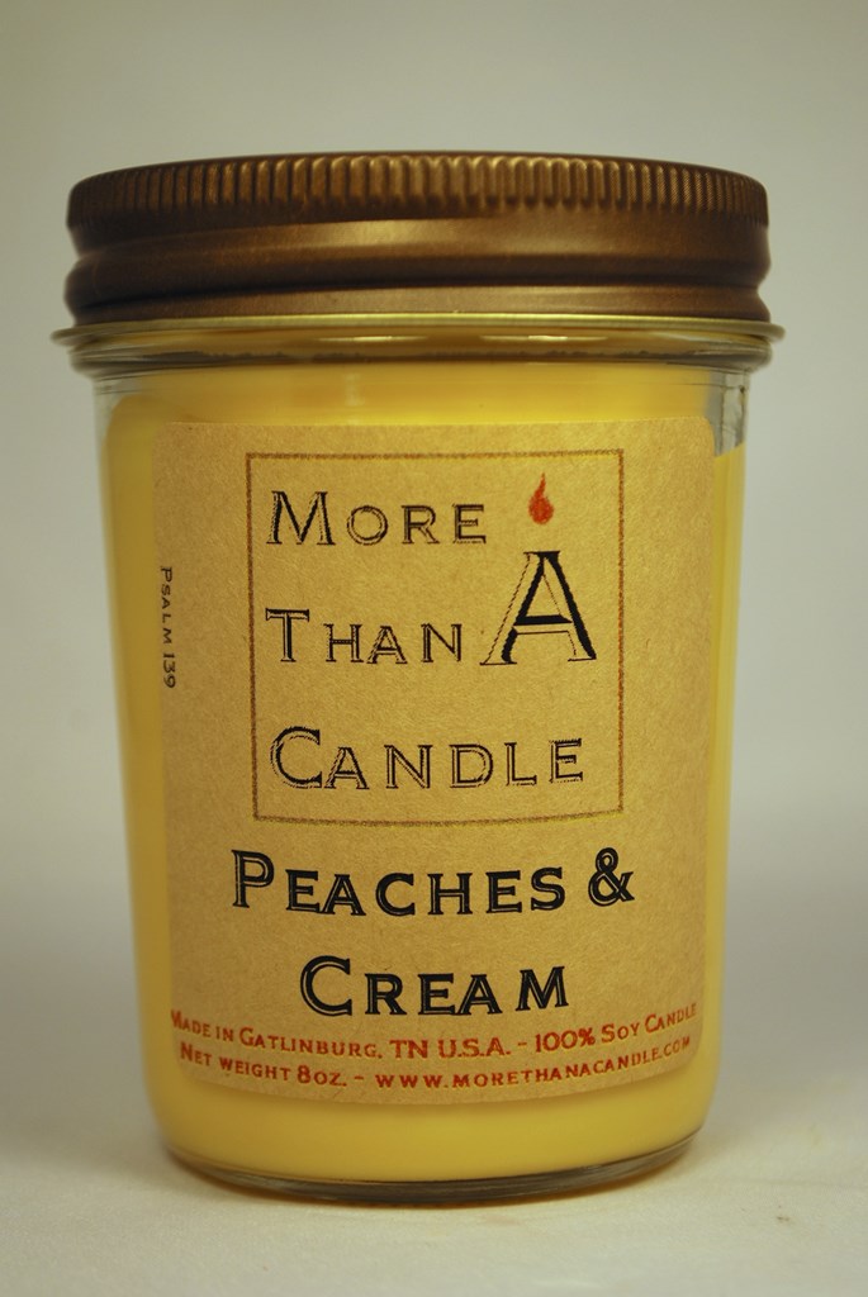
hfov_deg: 16.6
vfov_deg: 24.6
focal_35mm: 82
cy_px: 648
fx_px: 2976
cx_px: 434
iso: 100
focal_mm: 55
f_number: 5.6
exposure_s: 1/125
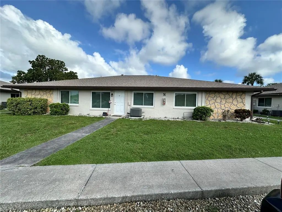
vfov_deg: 85.7
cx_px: 141
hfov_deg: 102.1
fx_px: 114
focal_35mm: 14
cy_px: 106
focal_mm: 2.22
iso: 50
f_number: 2.2
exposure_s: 1/1575
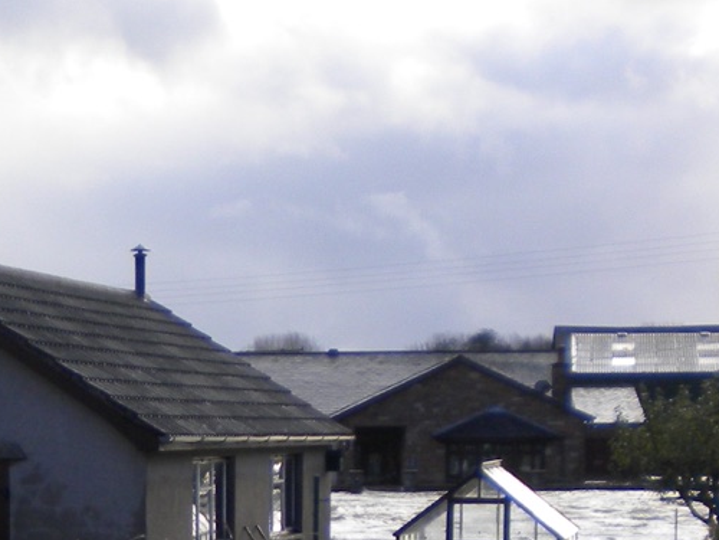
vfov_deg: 12.5
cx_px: 16
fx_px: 2326
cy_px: 831
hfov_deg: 17.2
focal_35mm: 112
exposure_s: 1/498
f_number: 3.1
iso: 84
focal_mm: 6.3
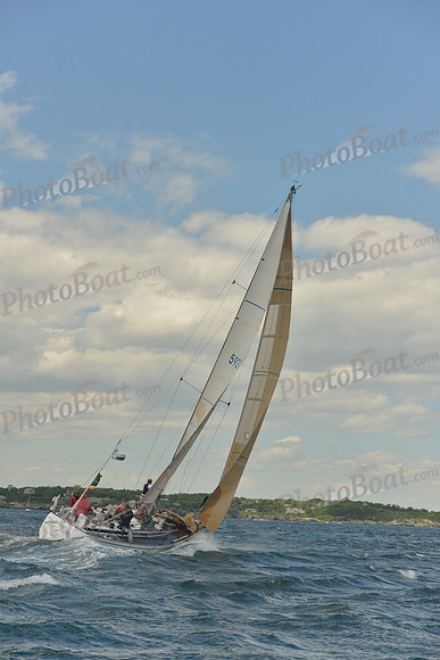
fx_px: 1282
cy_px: 330
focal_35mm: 70
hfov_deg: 19.5
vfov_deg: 28.8
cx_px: 220
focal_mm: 70
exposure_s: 1/800
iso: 400
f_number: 6.3
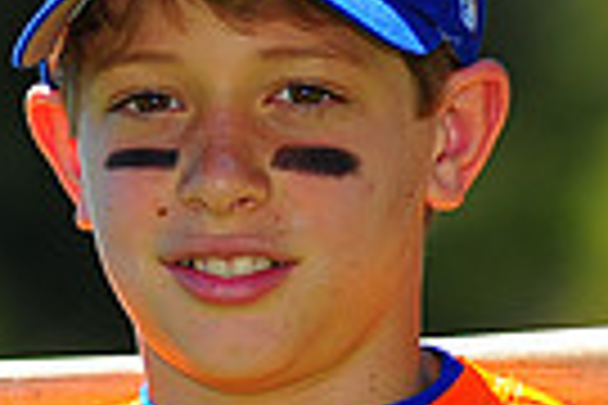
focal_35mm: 774
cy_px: 477
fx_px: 13071
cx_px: 302
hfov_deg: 2.7
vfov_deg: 1.8
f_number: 4
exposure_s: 1/1250
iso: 200
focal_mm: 180
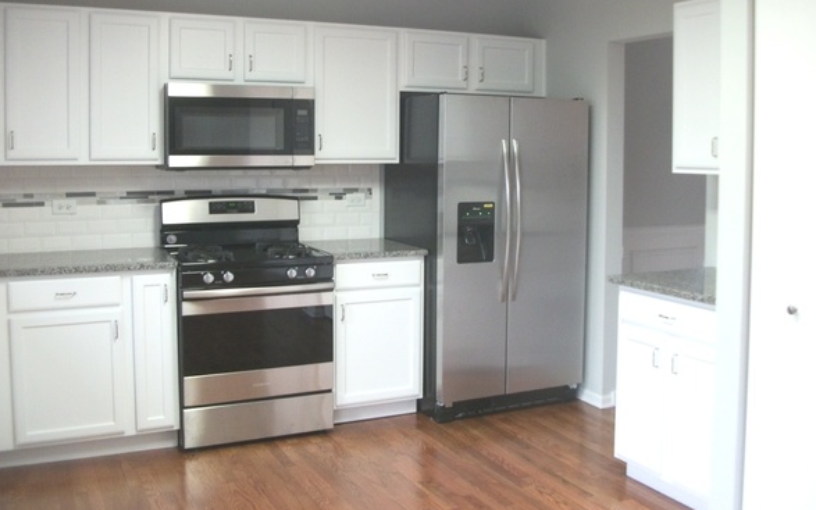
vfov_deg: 34.3
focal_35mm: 37
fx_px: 823
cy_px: 192
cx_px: 428
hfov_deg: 52.7
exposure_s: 1/20
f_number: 2.9
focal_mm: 5.7
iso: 160
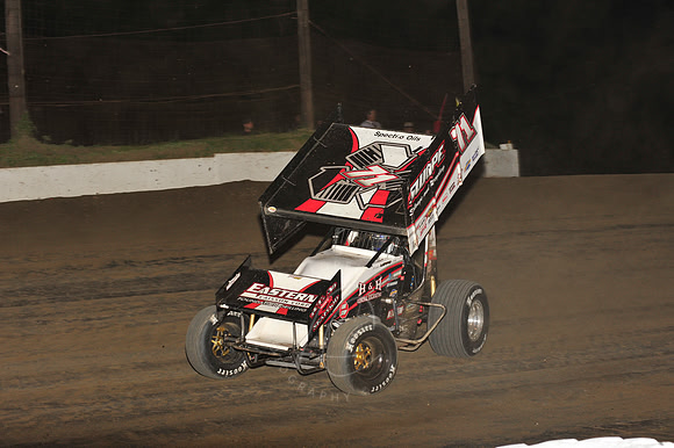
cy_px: 224
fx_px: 1721
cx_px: 337
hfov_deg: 22.2
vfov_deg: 14.8
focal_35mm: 92
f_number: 7.1
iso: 1000
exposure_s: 1/320
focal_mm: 92
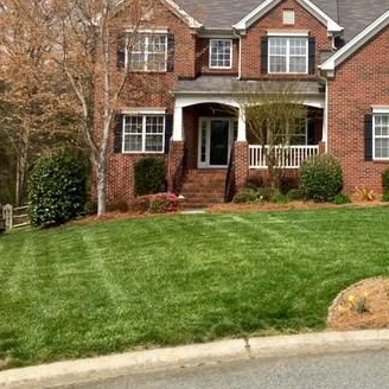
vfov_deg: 33.6
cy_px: 120
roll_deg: -0.2
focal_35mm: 50
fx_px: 636
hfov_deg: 32.0
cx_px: 364
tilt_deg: +5.5
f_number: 2.2
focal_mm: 4.15
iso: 25
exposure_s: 1/1876
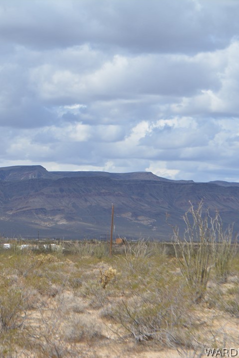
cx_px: -18
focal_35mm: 125
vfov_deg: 16.4
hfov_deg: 10.9
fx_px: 1242
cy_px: 179
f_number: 9
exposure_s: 1/320
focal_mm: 55
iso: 100
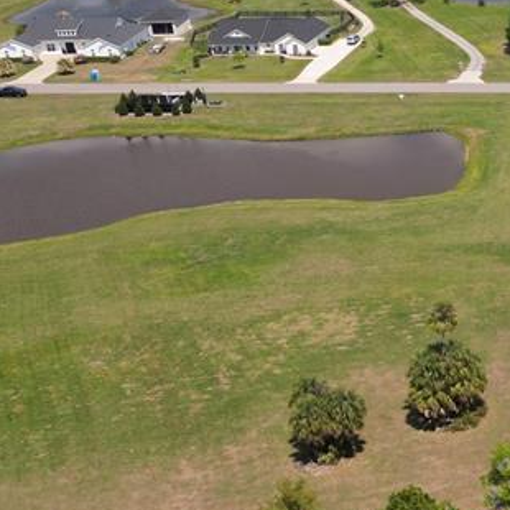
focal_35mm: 70
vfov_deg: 24.6
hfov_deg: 21.0
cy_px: 219
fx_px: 1167
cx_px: 760
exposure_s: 1/80
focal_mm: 6.72
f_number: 1.7
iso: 120
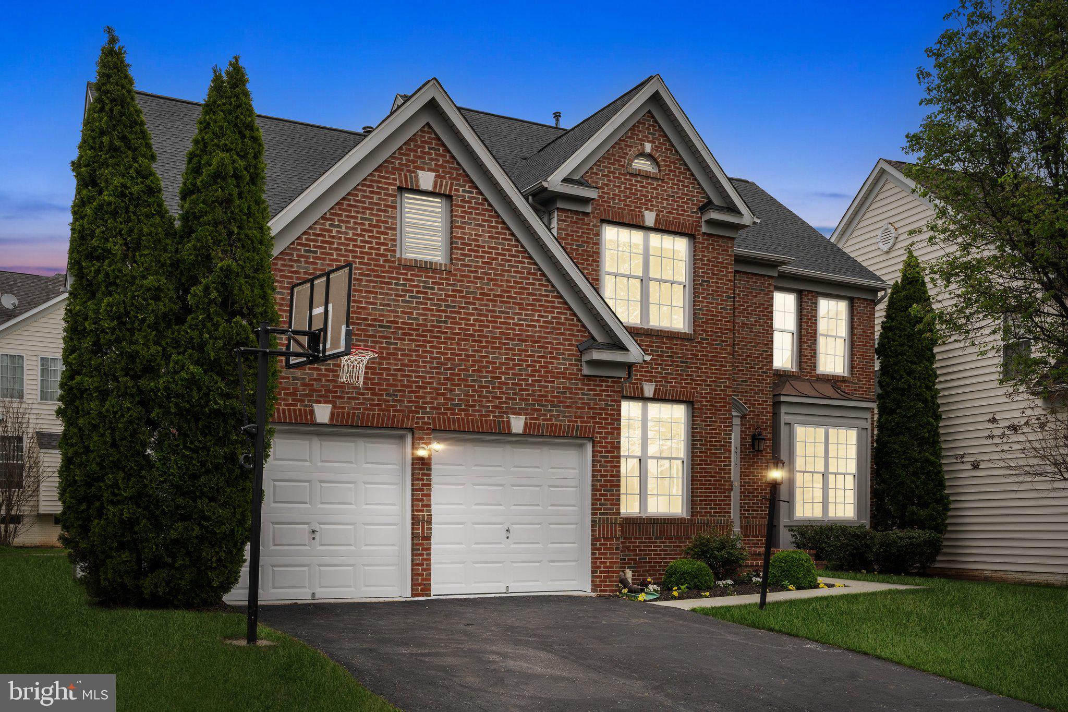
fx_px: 1038
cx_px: 534
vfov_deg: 37.8
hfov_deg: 54.4
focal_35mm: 35
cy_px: 356
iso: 320
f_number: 8
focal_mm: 35
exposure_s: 1/200
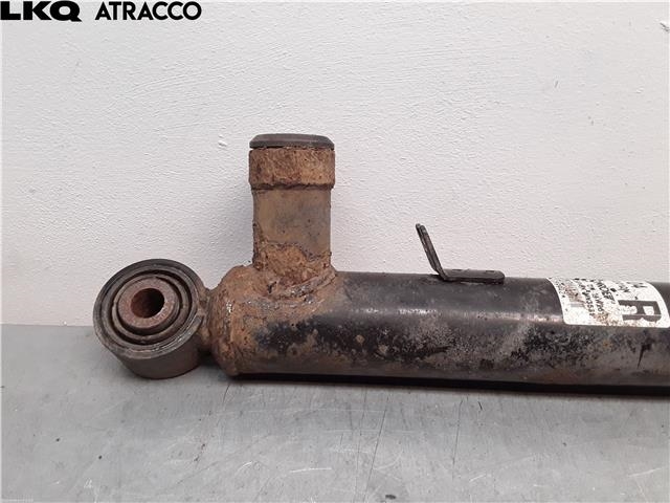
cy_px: 252
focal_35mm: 28
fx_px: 542
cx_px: 335
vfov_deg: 49.7
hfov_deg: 63.4
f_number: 1.9
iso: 100
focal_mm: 2.91
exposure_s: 1/100
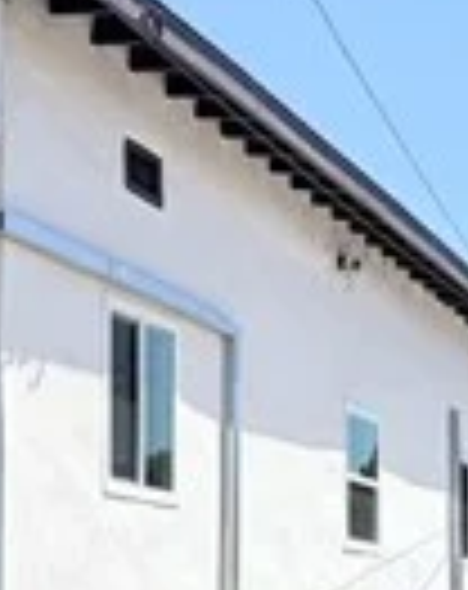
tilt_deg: -2.0
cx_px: -90
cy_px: 653
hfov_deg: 21.2
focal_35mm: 67
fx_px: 1165
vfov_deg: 26.1
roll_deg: +0.2
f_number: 2.2
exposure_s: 1/985
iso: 20
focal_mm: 2.22
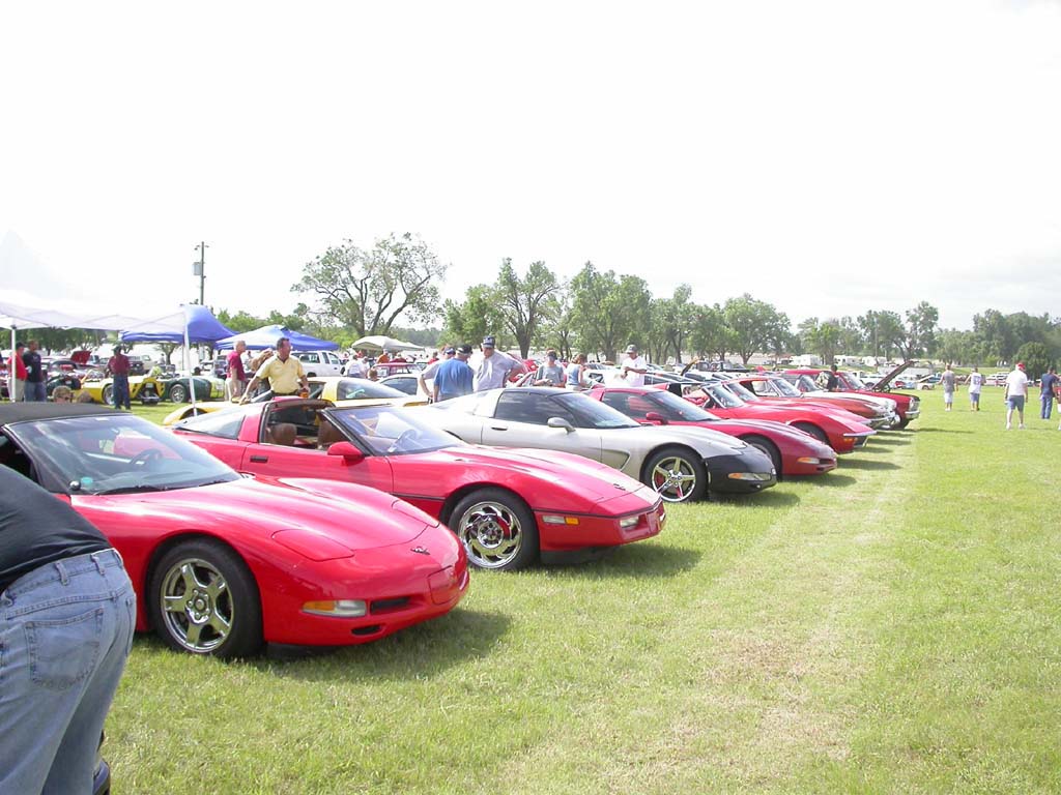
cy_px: 398
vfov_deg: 37.7
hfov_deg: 49.0
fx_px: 1165
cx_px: 530
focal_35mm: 38
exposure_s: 1/1000
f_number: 2.6
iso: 100
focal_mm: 7.85
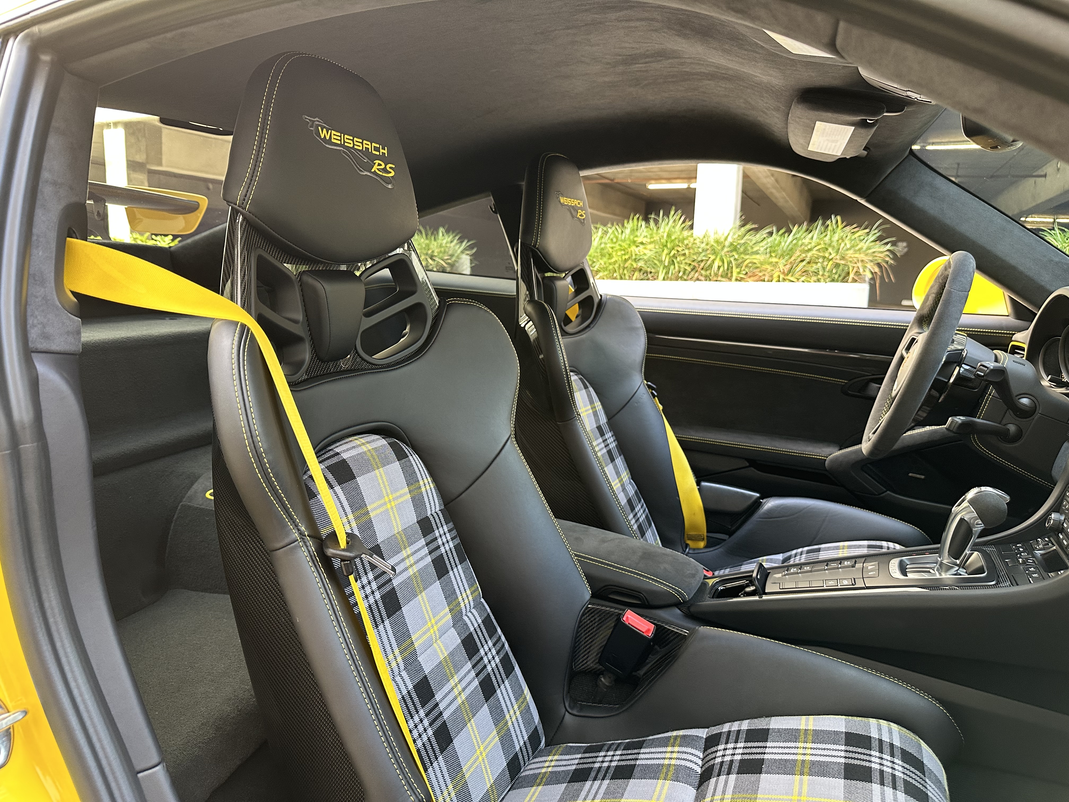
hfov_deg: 71.6
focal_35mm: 24
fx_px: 741
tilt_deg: -9.7
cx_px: 534
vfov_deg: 56.8
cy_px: 401
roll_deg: -1.6
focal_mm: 6.86
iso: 250
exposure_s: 1/69
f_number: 1.78
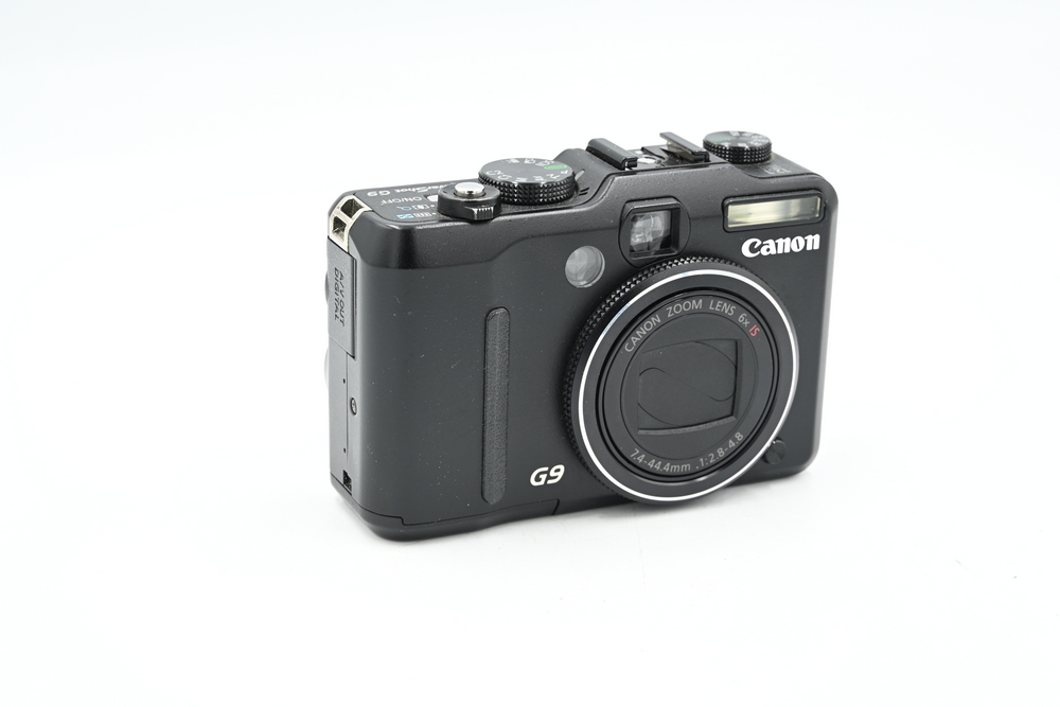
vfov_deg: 18.2
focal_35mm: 75
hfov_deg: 27.0
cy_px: 354
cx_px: 530
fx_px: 2209
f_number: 14
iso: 100
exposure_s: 1/8
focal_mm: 75
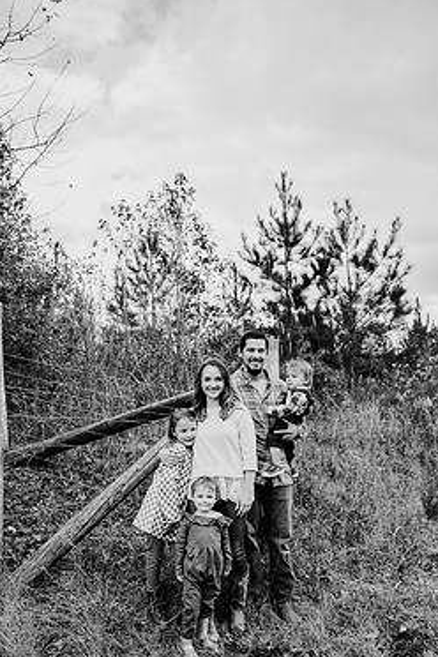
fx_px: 529
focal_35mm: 29
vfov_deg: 63.2
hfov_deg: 44.9
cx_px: 235
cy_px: 390
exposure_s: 1/400
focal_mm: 24
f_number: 3.2
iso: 160
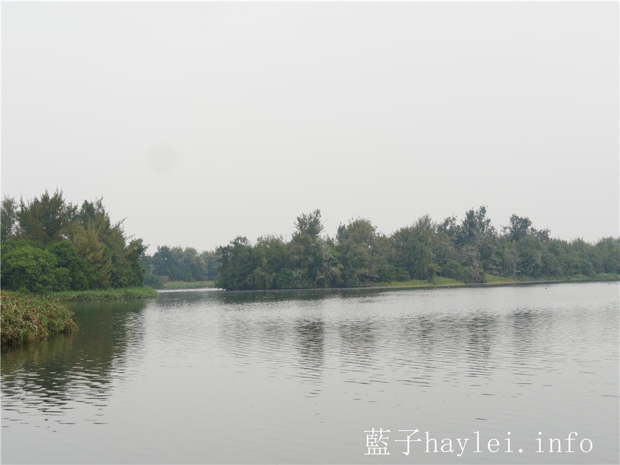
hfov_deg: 30.3
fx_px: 1146
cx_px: 310
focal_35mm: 64
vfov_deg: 22.9
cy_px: 232
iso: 200
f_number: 6.3
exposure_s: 1/250
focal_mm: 32
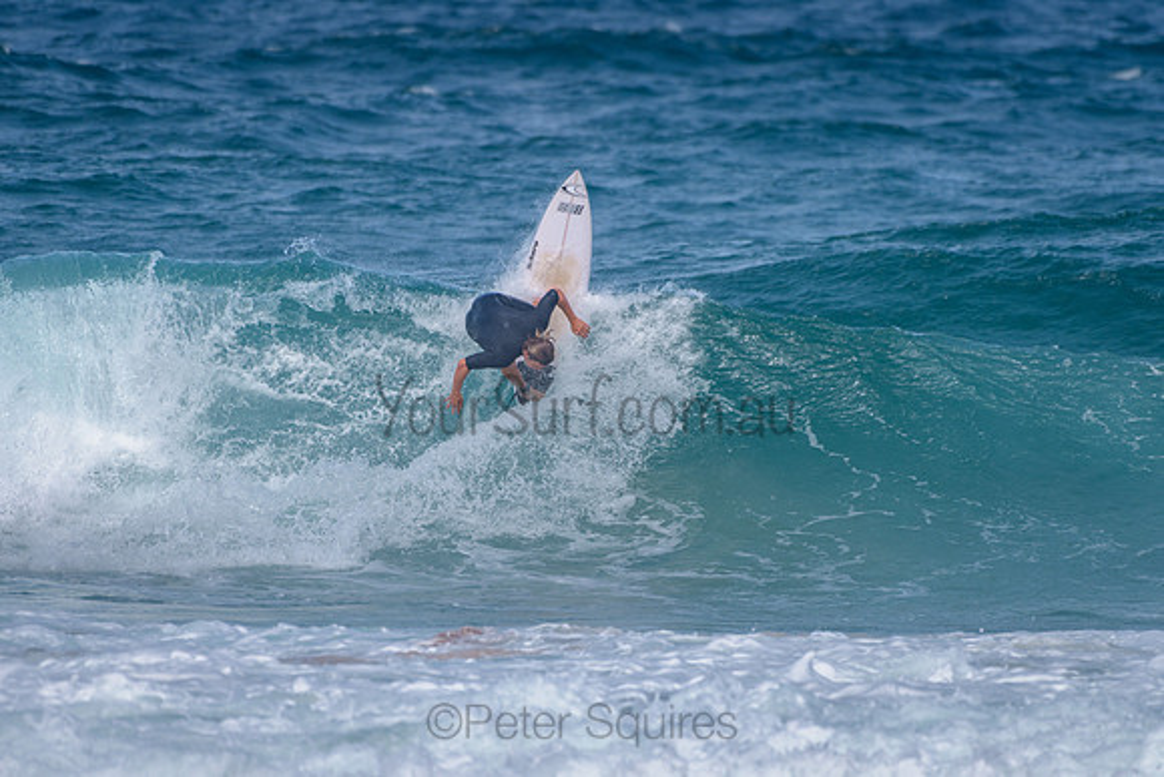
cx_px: 662
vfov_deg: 2.2
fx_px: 19835
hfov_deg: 3.4
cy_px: 315
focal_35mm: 613
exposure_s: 1/2000
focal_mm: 500
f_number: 5.6
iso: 140
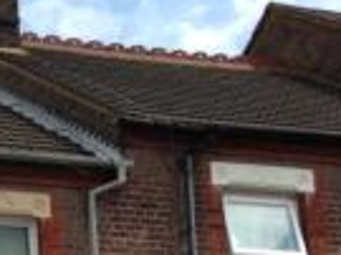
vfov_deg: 9.9
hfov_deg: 12.9
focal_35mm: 143
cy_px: 436
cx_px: -201
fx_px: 1407
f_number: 2.4
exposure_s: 1/1130
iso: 50
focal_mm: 4.13
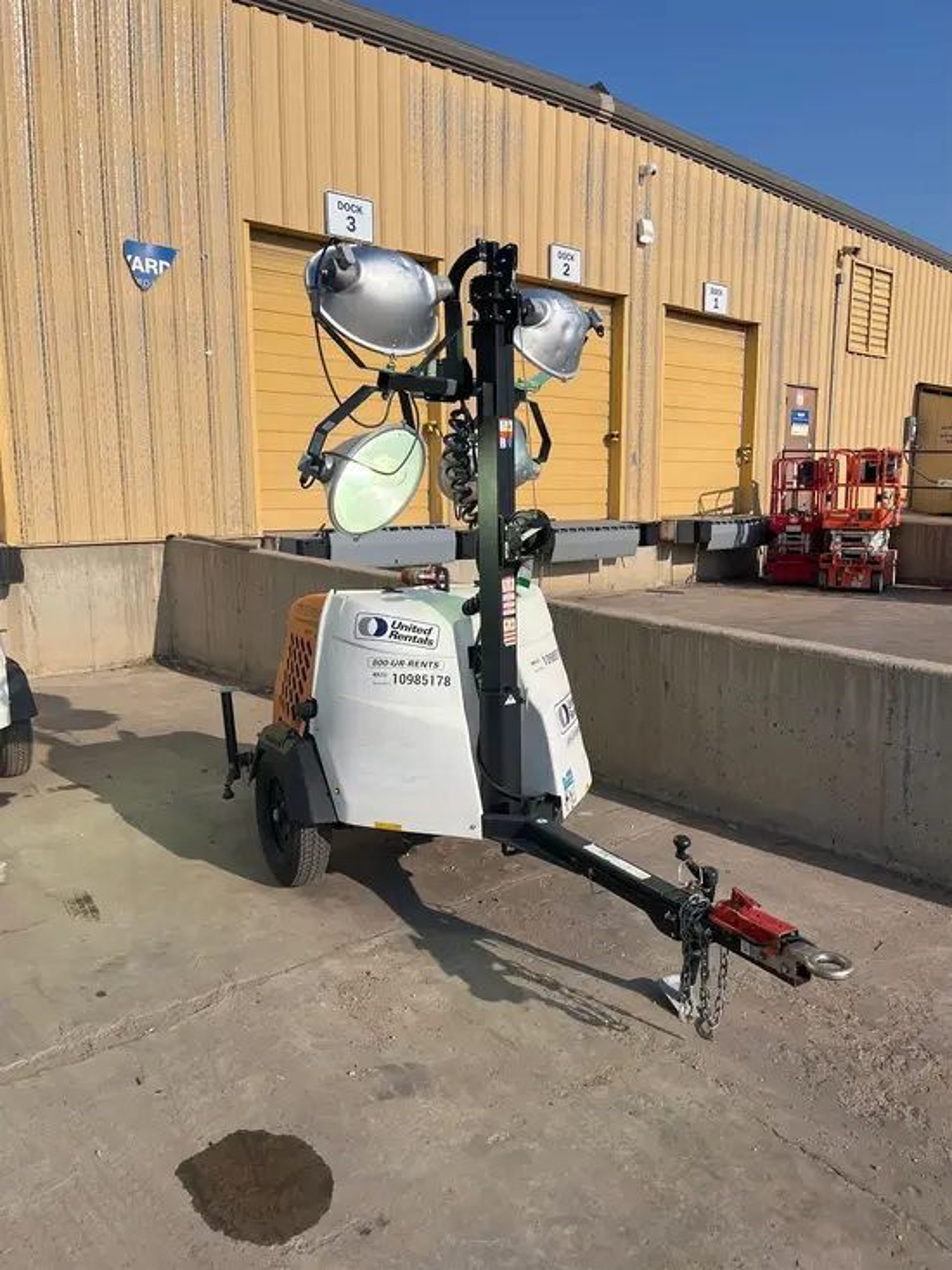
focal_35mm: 26
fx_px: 953
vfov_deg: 67.3
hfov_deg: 53.1
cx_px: 476
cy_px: 635
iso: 50
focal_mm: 5.1
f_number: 1.6
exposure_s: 1/5556
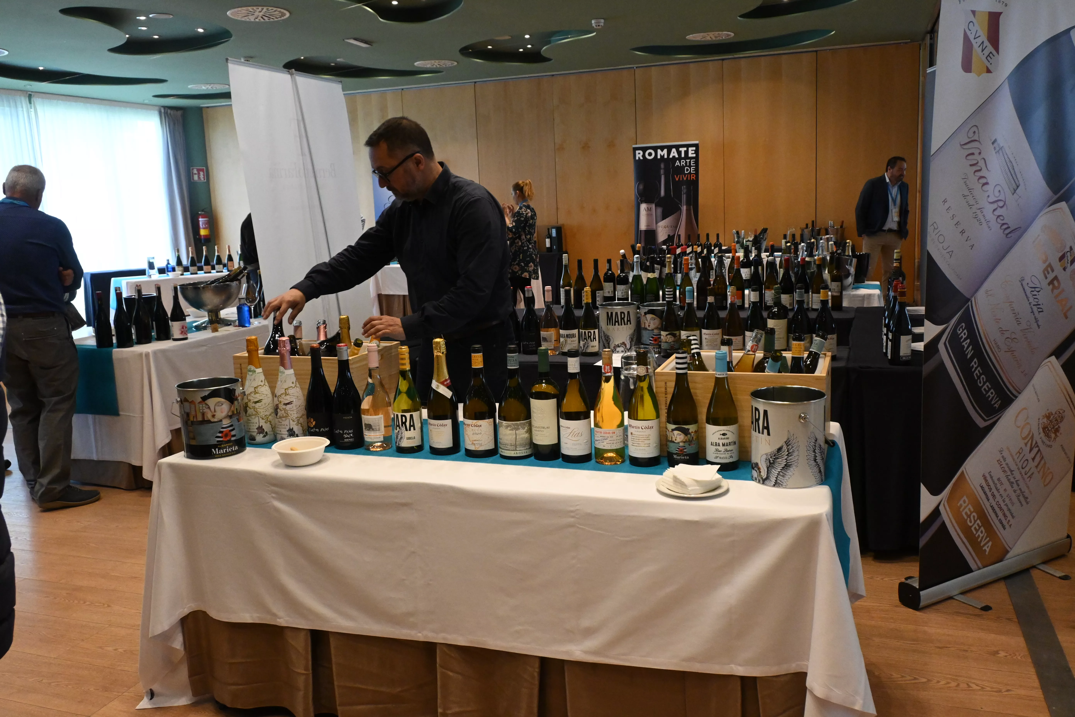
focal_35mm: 31
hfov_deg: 60.7
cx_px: 538
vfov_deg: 42.6
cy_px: 358
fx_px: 918
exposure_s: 1/200
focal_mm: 20.5
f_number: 7.1
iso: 3200
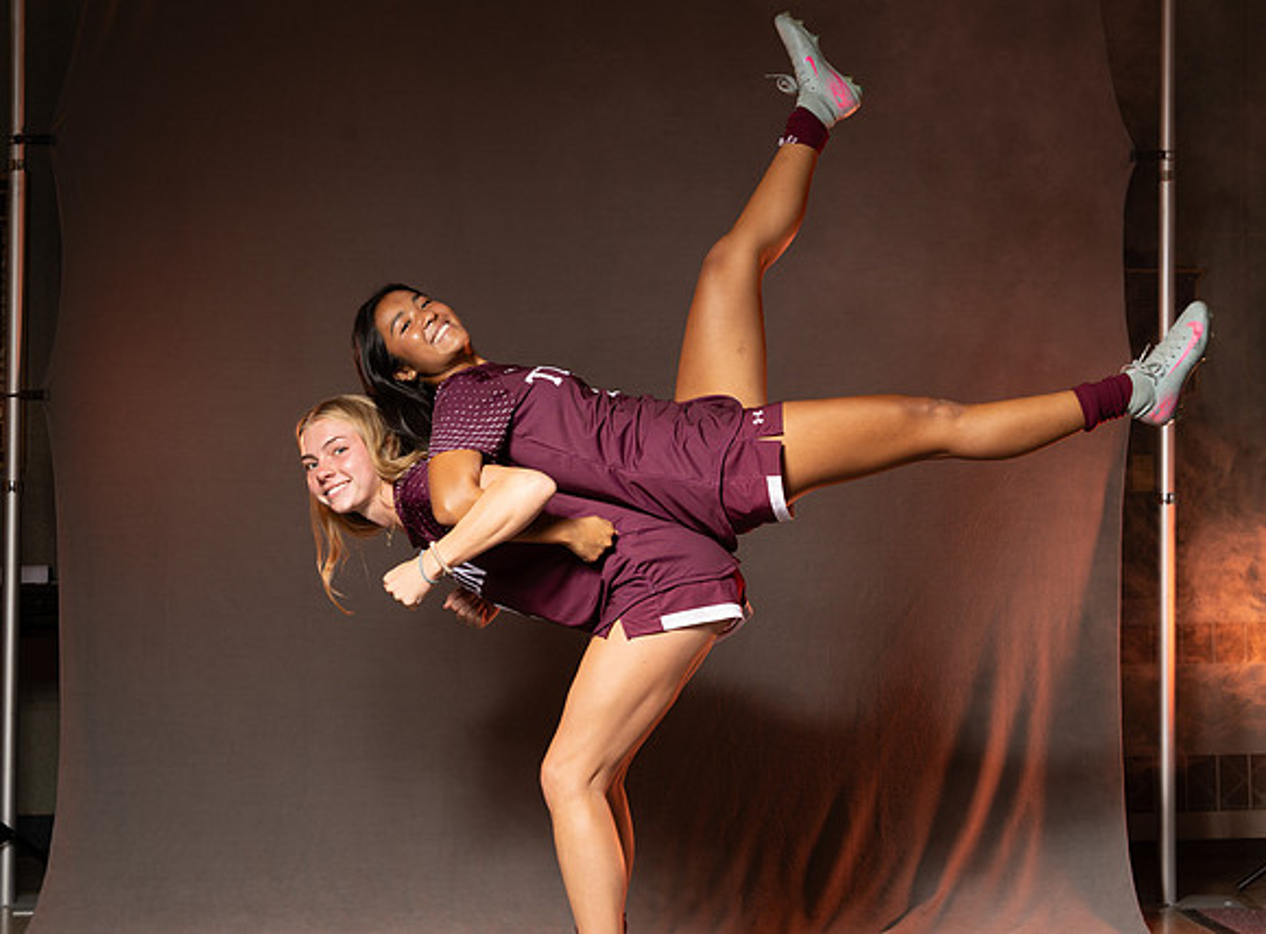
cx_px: 662
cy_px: 505
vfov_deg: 23.3
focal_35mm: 62
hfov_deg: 31.2
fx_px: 2268
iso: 80
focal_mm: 48
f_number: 7.1
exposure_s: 1/200
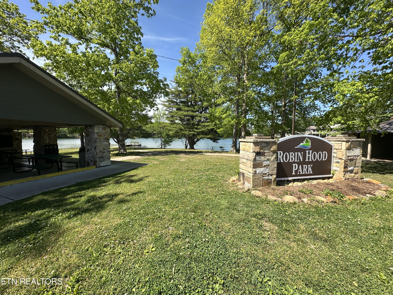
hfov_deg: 102.1
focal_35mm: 14
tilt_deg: -3.7
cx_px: 196
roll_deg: -0.8
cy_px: 148
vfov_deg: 85.7
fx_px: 159
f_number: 2.2
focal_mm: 2.22
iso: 50
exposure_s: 1/1159
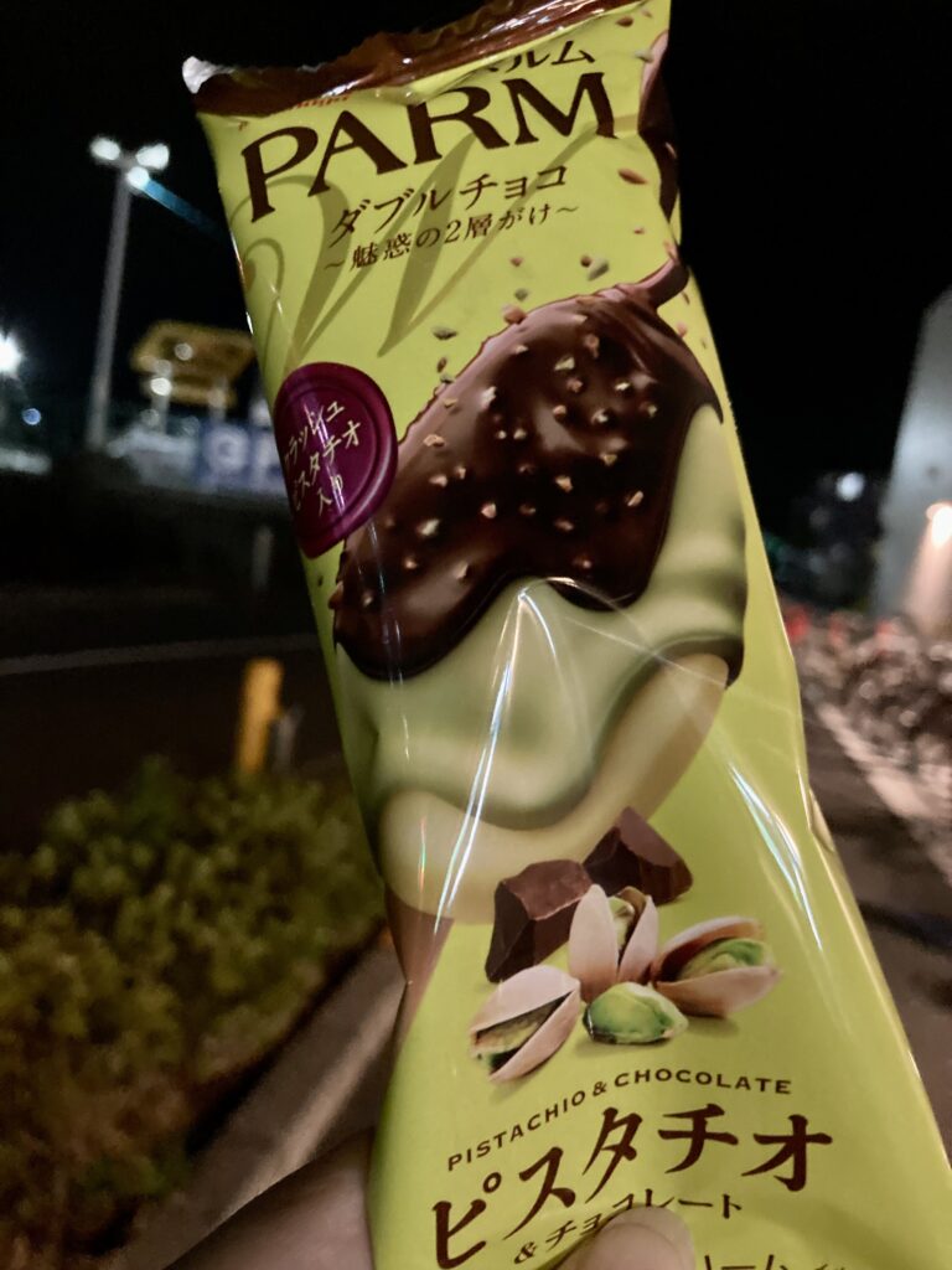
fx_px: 1027
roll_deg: -8.7
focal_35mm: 28
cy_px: 635
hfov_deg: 49.7
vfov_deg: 63.4
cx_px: 476
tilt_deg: -6.4
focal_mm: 3.99
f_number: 1.8
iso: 640
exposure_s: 1/17
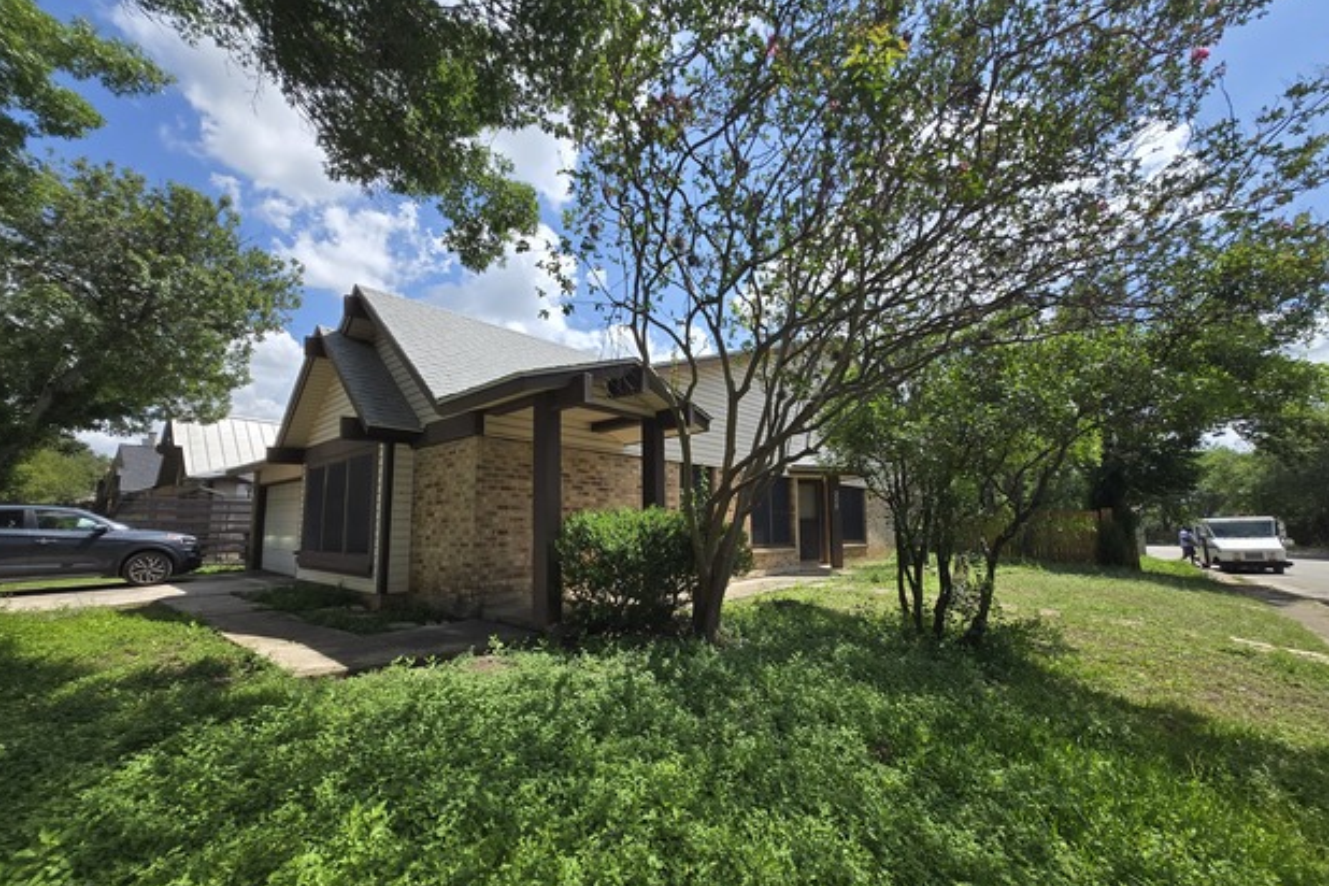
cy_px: 471
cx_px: 658
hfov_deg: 104.3
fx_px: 517
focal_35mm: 14
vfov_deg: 81.1
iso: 25
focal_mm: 1.7
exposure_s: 1/989
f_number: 2.2
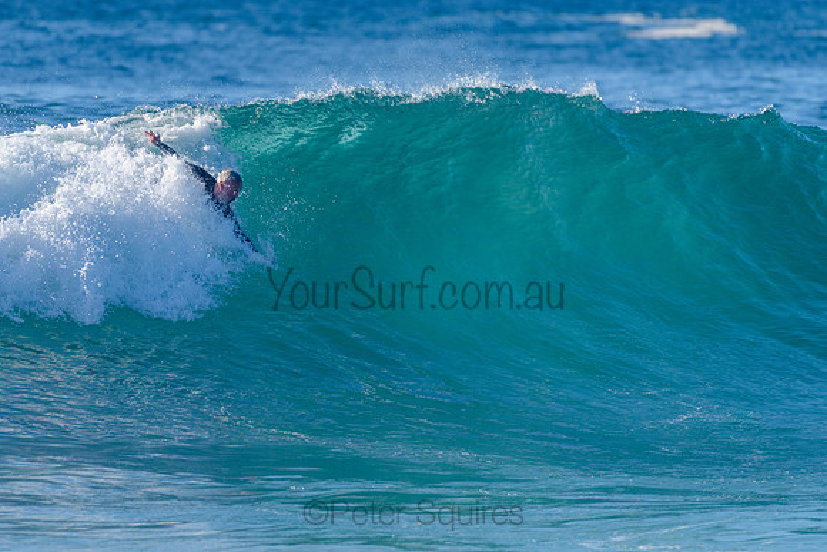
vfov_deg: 2.2
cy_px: 231
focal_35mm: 613
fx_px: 14080
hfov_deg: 3.4
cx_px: 365
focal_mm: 500
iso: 200
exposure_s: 1/2000
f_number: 5.6
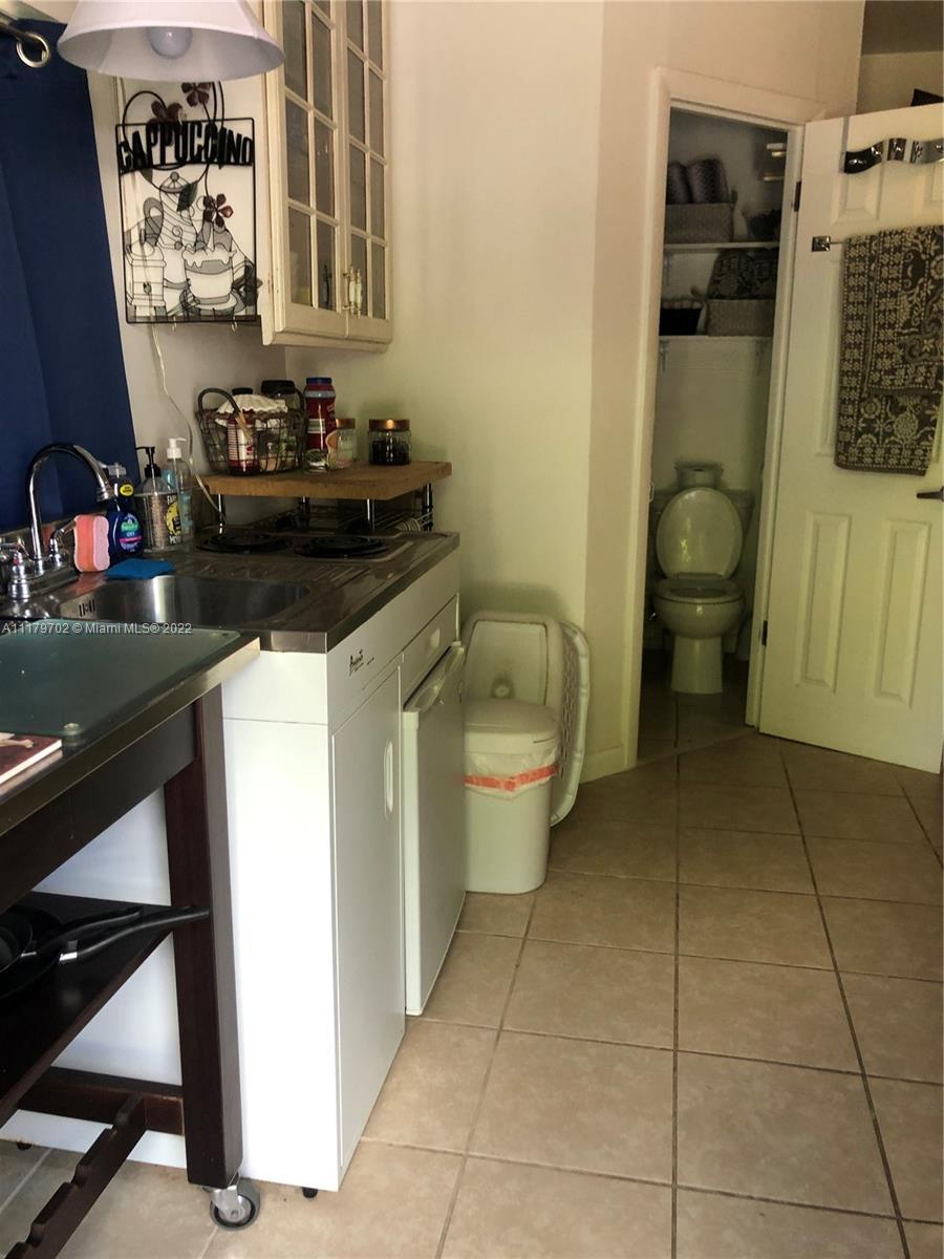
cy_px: 630
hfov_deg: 49.7
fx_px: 1018
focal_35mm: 28
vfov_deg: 63.4
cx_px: 472
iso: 32
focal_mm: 4
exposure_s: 1/30
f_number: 1.8
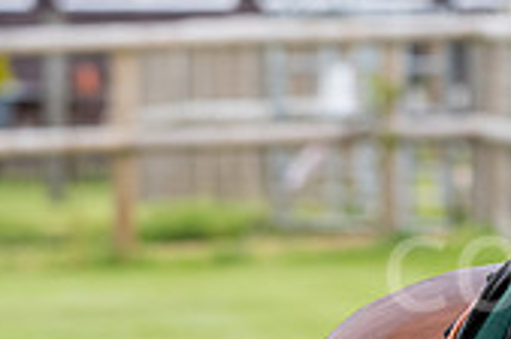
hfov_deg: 1.5
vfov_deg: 1.0
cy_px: 459
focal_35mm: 1394
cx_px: 783
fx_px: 19750
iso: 800
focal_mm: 270
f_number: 6.3
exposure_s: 1/800
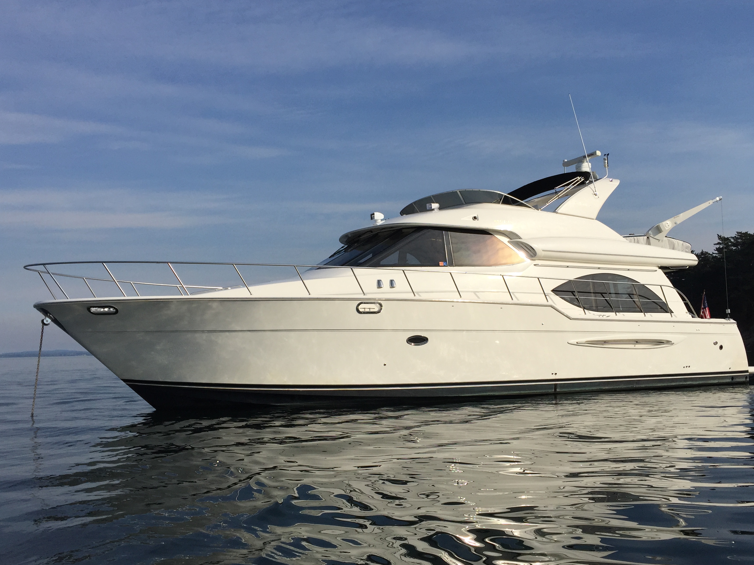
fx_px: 719
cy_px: 292
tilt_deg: +3.3
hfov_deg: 55.3
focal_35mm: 33
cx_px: 412
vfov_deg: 42.9
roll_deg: +1.2
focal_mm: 4.15
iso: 32
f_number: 2.2
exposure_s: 1/4950
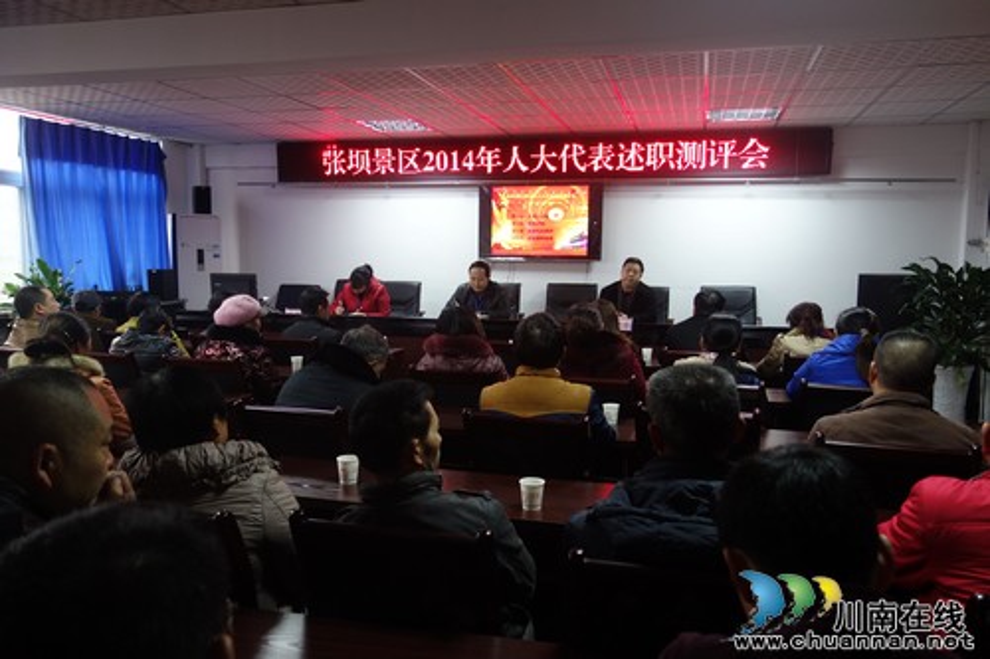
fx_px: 770
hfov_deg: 65.5
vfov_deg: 46.4
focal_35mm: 28
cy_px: 330
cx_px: 495
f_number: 1.8
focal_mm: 10.4
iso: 250
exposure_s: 1/30
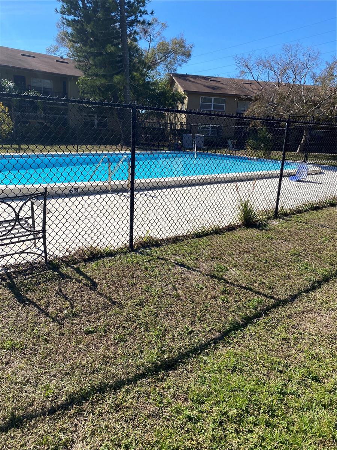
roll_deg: -2.7
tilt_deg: -14.9
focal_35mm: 26
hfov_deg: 53.1
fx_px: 337
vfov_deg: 67.3
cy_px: 225
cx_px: 168
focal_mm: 4.25
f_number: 1.8
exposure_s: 1/2688
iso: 32
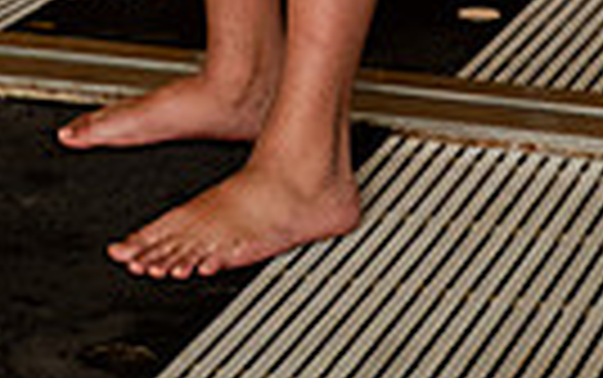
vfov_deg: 6.5
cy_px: -630
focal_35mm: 188
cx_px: 315
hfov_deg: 11.1
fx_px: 3092
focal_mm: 55
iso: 800
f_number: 5
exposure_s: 1/200
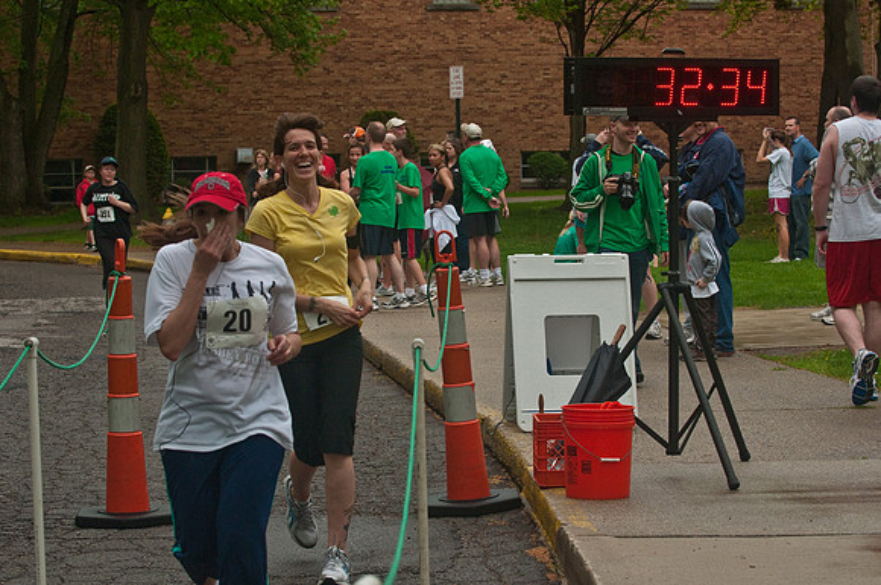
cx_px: 440
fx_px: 2566
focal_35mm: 105
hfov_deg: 19.5
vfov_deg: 13.0
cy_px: 292
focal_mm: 70
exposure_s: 1/400
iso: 1600
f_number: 6.3
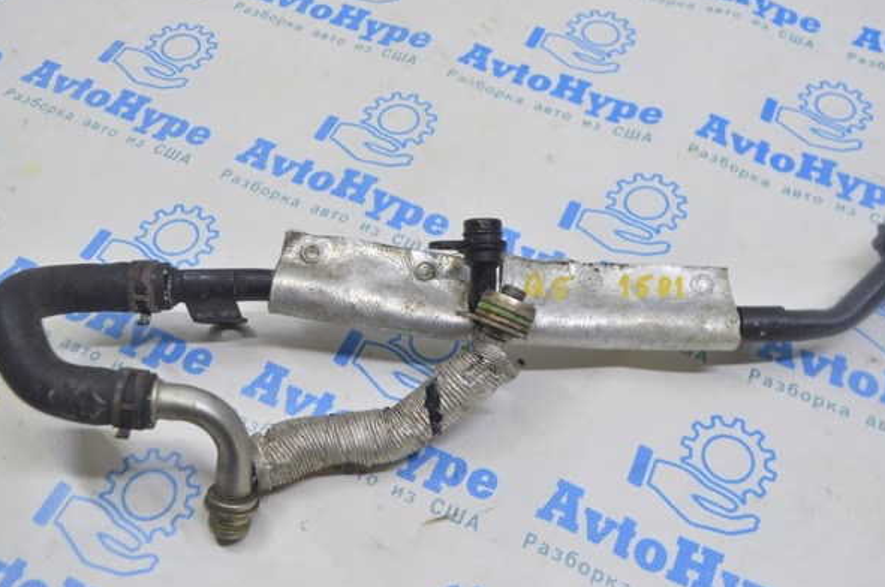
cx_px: 425
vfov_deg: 34.1
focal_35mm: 39
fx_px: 957
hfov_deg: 49.6
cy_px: 275
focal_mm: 24
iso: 400
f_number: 5.6
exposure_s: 1/25
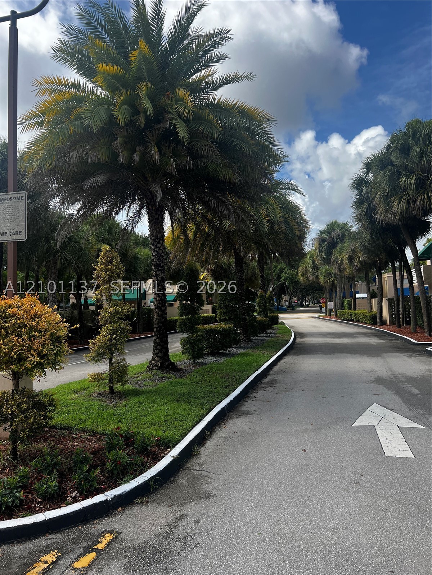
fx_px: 433
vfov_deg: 67.3
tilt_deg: +3.3
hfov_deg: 53.1
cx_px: 216
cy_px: 288
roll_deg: +1.1
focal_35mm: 26
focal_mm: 5.7
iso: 50
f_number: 1.5
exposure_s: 1/2208
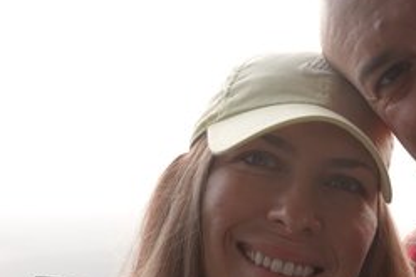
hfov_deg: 32.0
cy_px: 200
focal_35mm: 62
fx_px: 716
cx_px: 292
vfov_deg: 21.7
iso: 100
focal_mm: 9
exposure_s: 1/200
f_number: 3.2
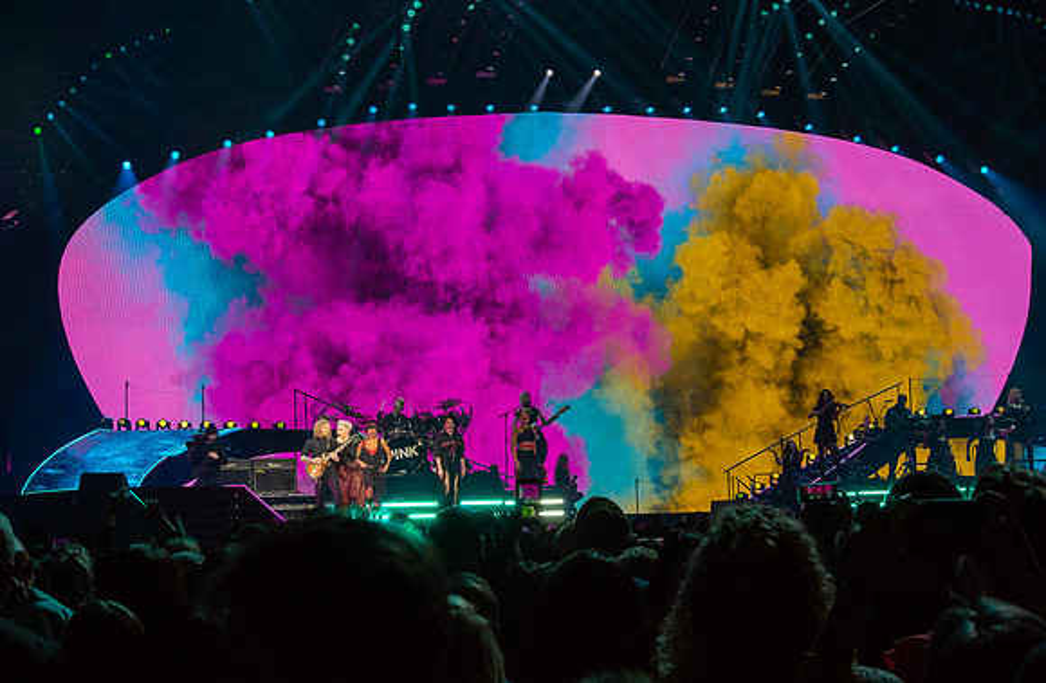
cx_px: 499
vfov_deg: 15.5
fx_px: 2504
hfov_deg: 23.6
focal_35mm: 87
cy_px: 357
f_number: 5.6
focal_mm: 30
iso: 800
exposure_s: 1/500
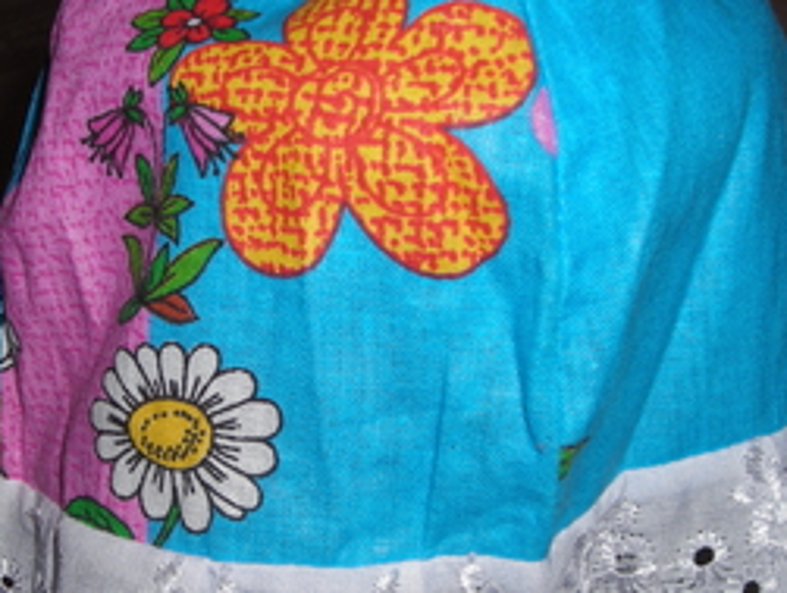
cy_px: 317
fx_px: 1548
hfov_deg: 28.4
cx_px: 310
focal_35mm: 68
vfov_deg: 21.7
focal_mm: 6.3
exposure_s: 1/60
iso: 50
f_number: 3.2
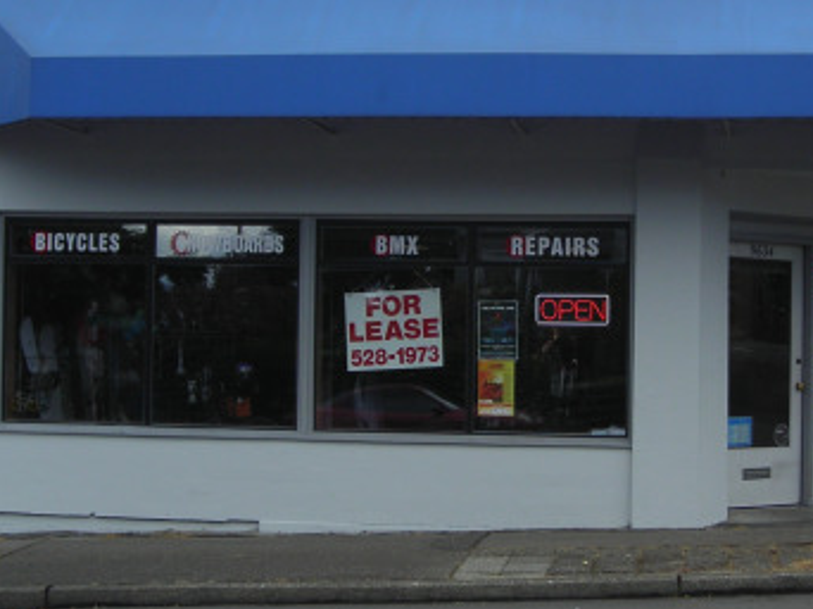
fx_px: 1173
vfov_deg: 29.0
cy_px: 227
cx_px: 452
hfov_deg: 38.2
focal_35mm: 50
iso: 50
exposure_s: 1/145
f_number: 6.4
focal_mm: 6.3
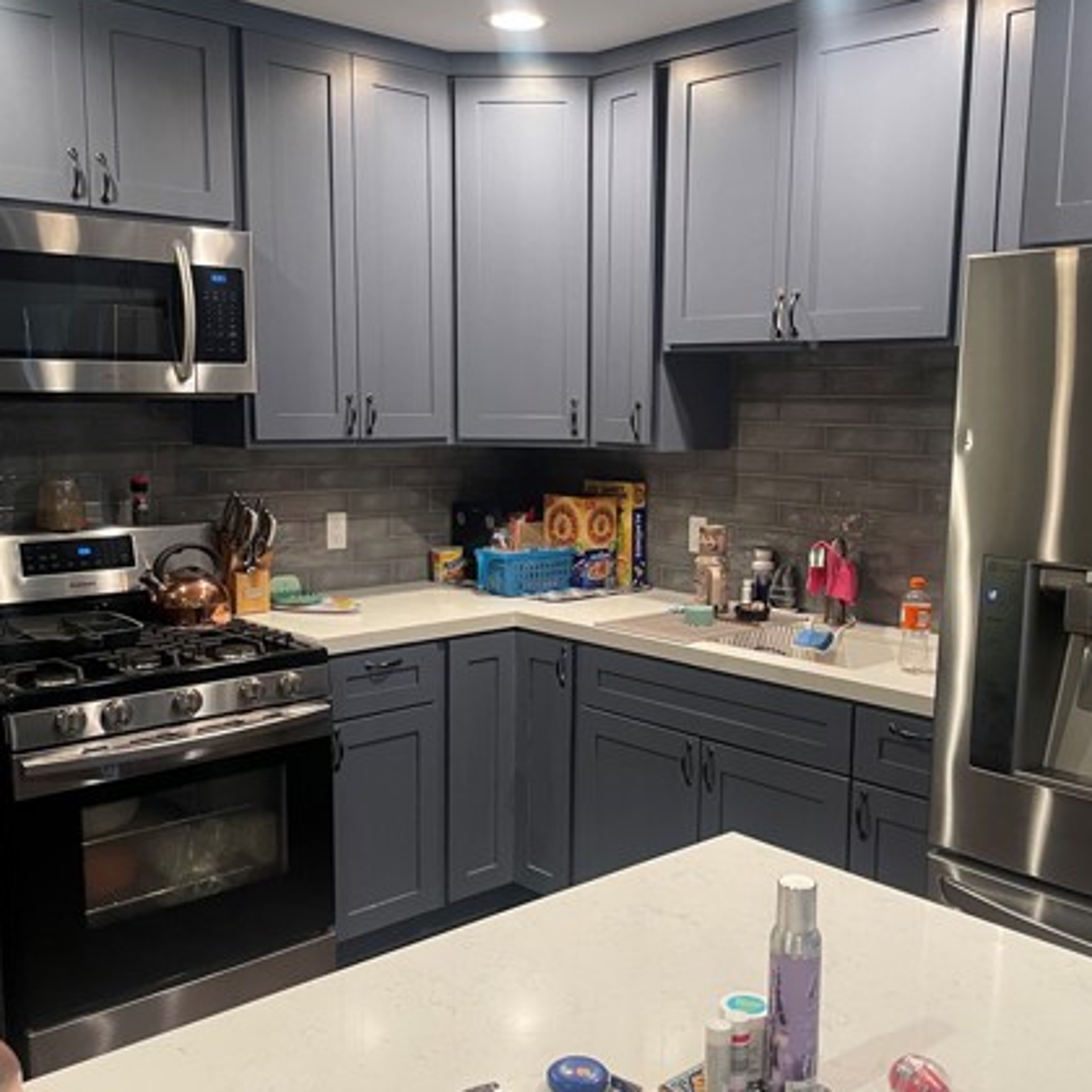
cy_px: 595
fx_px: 1249
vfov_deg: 47.2
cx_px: 577
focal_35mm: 35
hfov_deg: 47.2
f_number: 1.6
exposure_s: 1/60
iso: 200
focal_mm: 4.2
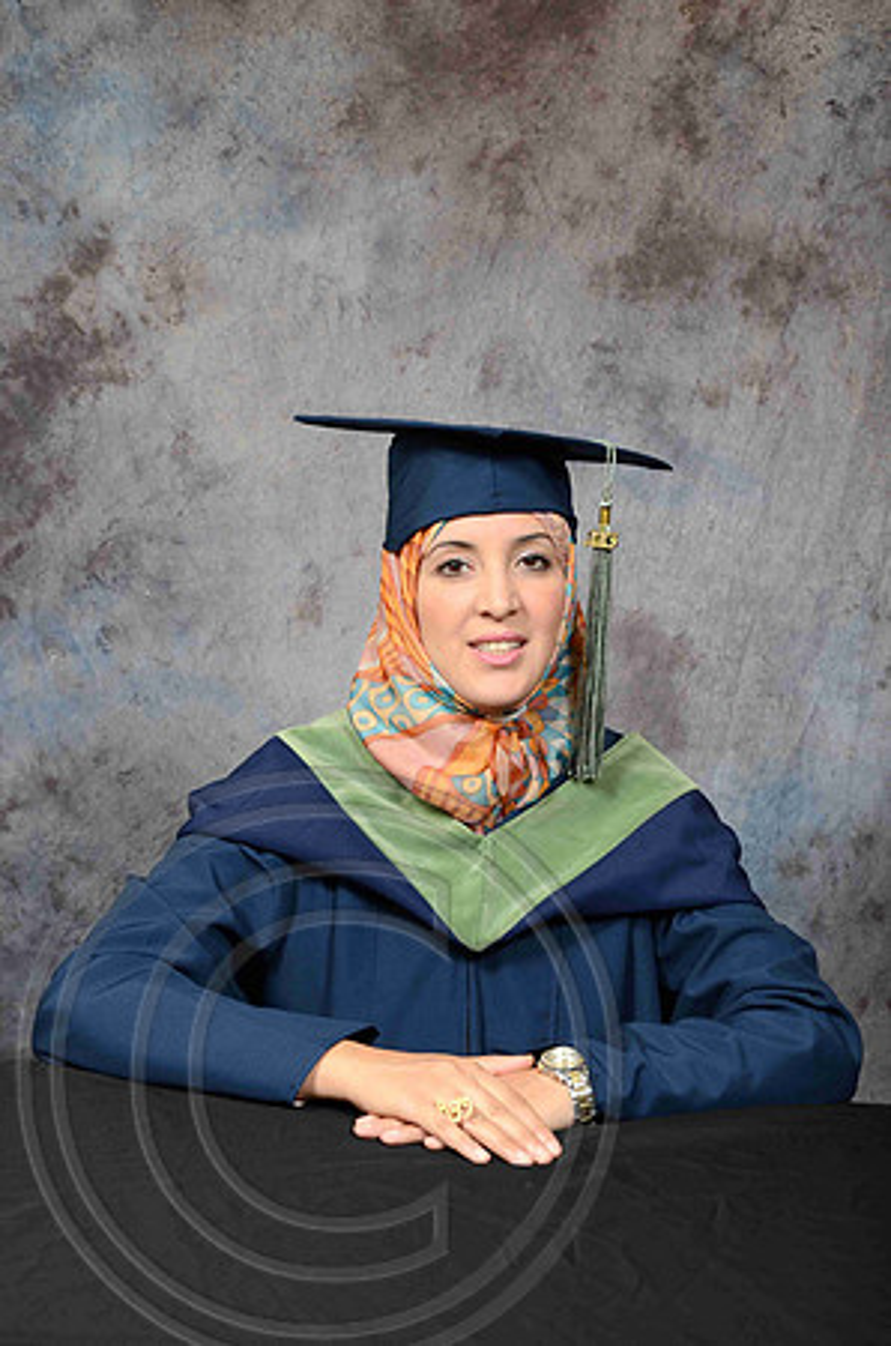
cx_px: 446
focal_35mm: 52
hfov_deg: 25.6
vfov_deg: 37.9
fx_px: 1958
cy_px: 673
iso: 200
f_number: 6.3
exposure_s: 1/200
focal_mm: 35
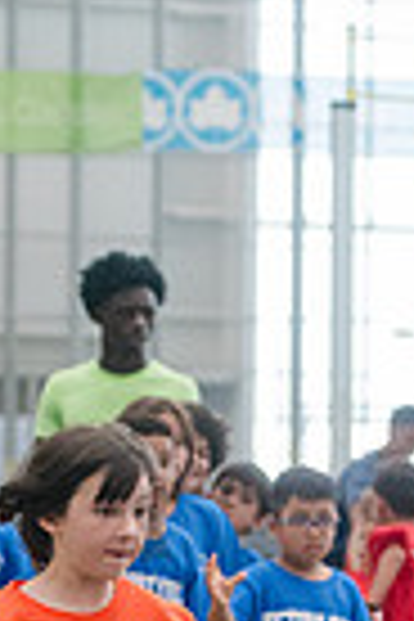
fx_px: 4485
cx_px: 153
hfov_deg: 5.3
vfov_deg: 7.8
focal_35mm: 260
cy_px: 770
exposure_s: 1/1600
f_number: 4
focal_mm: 80
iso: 6400
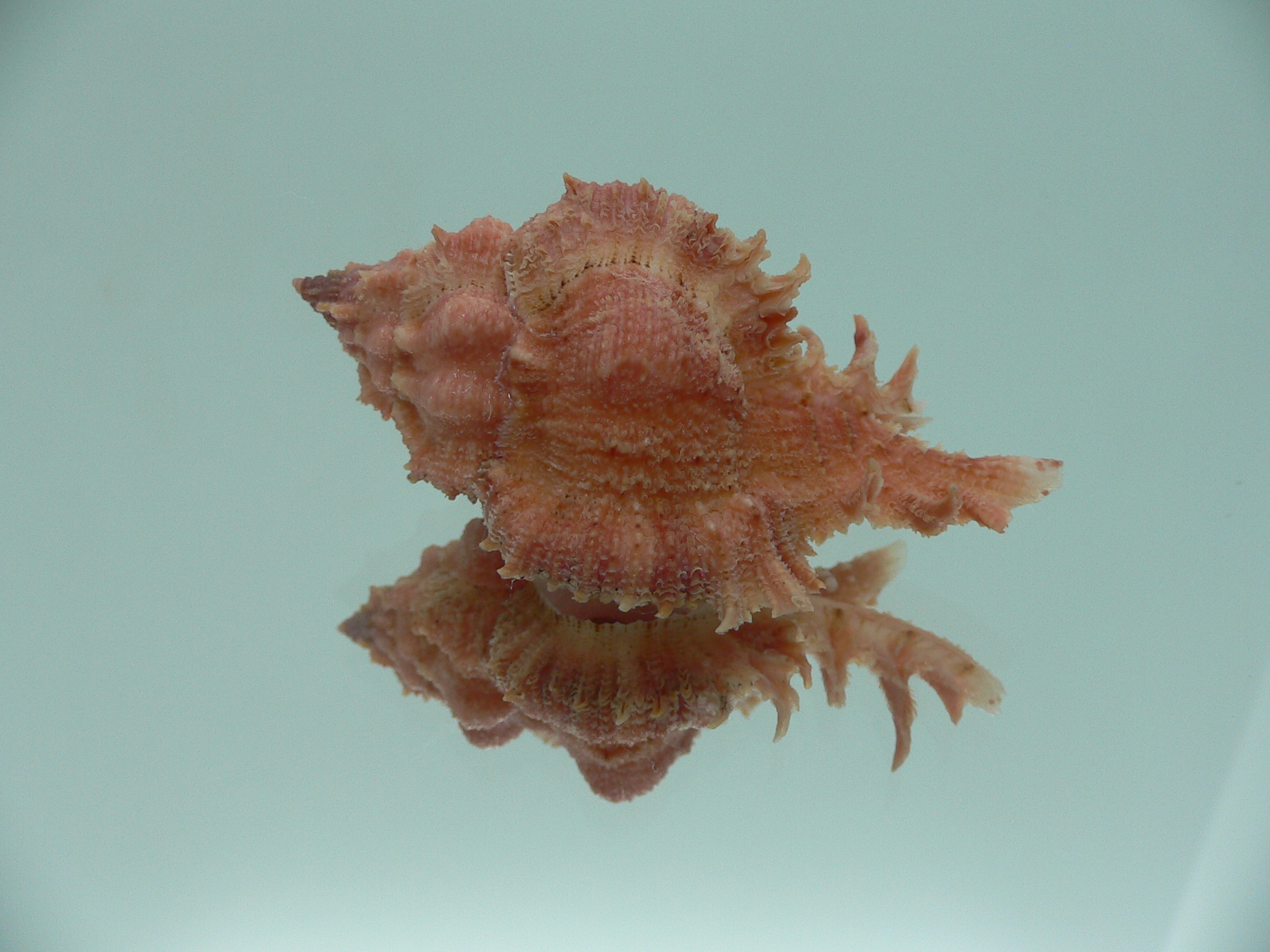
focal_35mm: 36
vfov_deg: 39.7
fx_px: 1321
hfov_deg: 51.4
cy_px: 477
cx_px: 630
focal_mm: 4.6
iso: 80
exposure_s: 1/60
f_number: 2.8
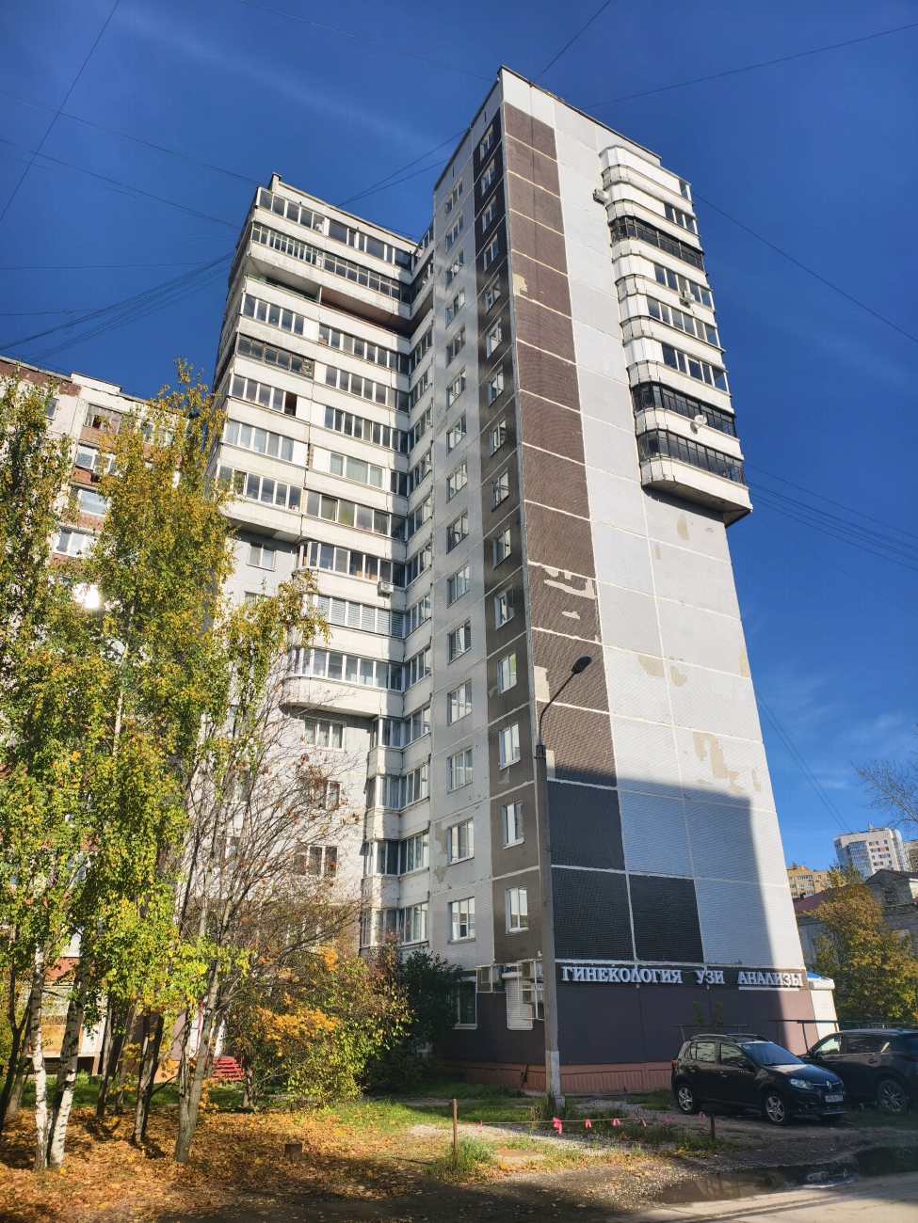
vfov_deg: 73.9
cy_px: 612
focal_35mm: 23
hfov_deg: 58.9
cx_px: 459
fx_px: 813
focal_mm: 6.54
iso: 72
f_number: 1.57
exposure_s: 1/4149
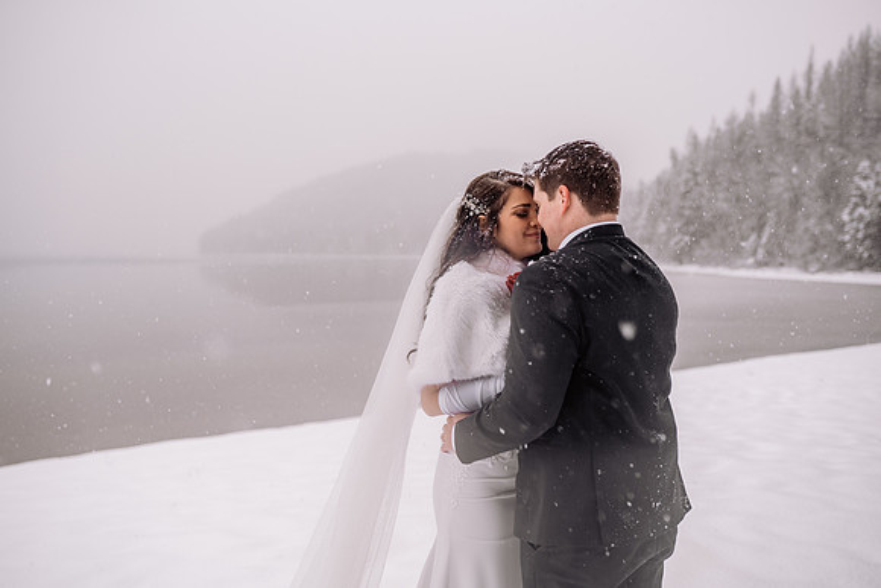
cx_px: 440
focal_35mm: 35
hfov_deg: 53.8
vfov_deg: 37.4
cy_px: 294
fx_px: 868
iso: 100
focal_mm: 35
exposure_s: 1/200
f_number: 2.5
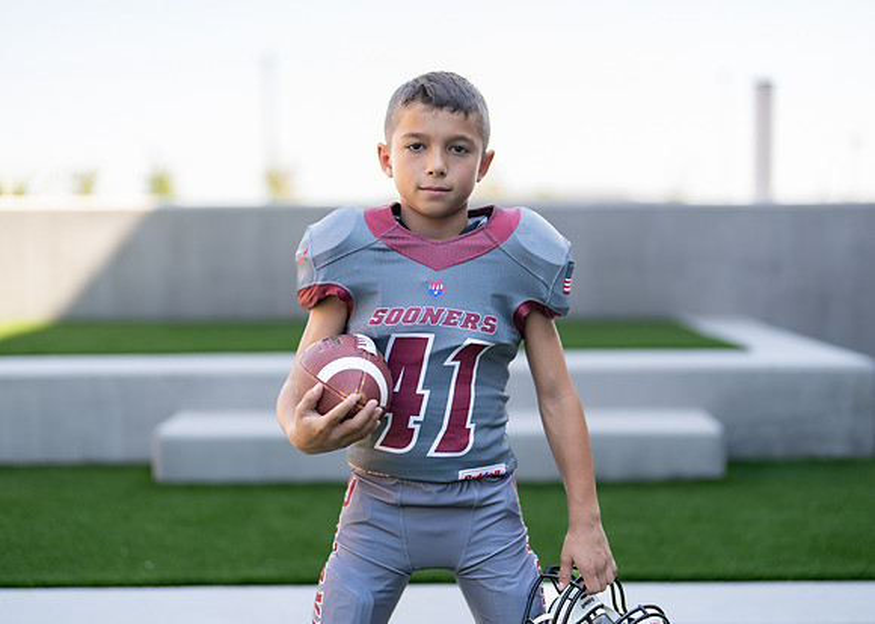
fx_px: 1338
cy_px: 308
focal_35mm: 54
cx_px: 449
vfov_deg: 26.3
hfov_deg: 36.2
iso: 100
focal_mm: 50
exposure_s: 1/1600
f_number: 1.2
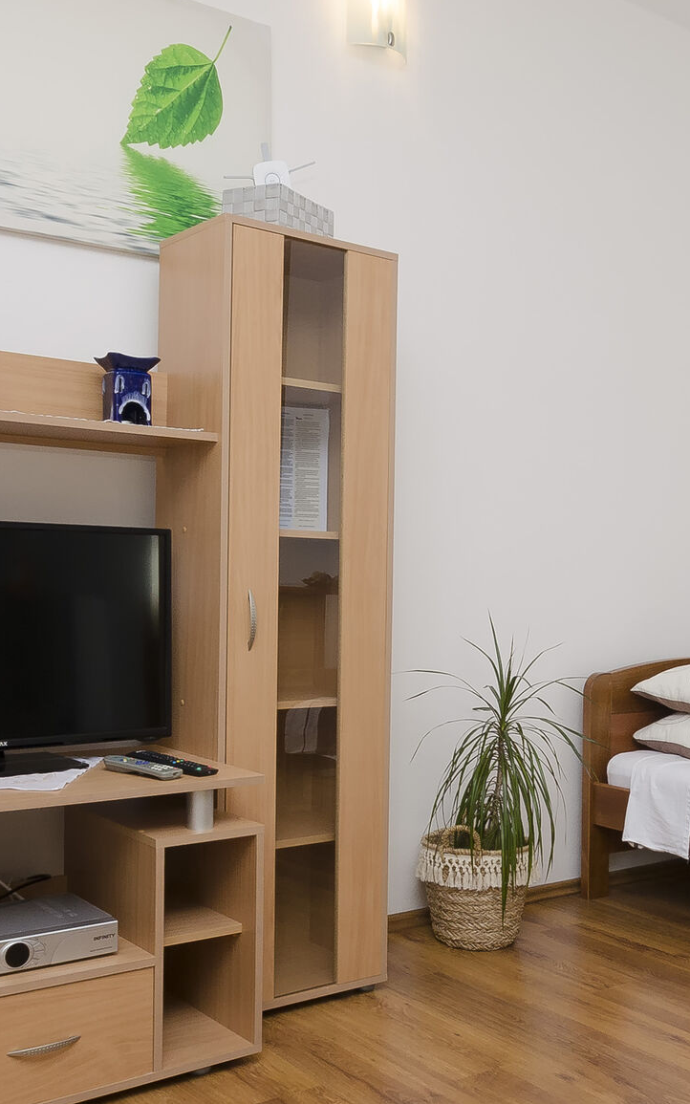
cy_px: 554
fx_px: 1113
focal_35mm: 37
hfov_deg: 34.4
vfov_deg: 52.7
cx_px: 395
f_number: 9
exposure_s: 1/100
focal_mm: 10
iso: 250
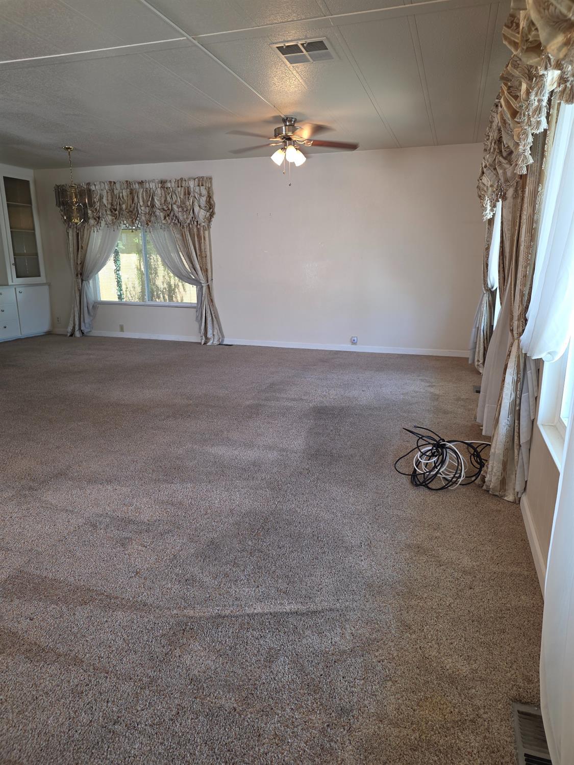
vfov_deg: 73.9
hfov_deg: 58.9
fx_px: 509
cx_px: 287
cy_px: 382
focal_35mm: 23
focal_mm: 6.3
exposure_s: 1/60
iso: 64
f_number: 1.7
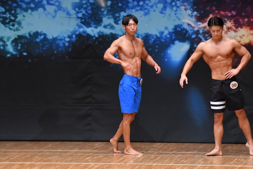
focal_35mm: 300
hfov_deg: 6.9
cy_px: 84
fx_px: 2107
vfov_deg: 4.6
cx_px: 126
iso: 8000
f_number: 5.6
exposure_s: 1/400
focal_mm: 200
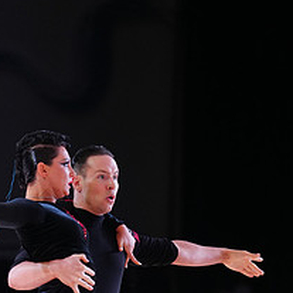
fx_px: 3687
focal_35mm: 385
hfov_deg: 4.5
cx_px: 63
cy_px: 393
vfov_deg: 4.5
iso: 1600
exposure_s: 1/400
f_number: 2.8
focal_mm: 162
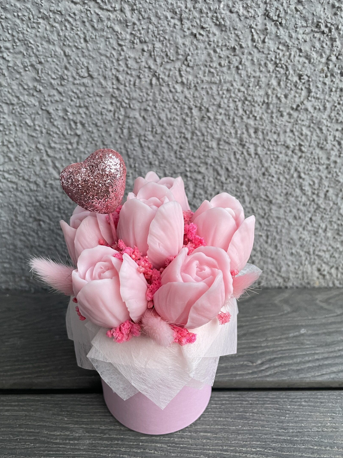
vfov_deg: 58.3
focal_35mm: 31
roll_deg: +4.2
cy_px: 247
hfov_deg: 45.3
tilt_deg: -35.8
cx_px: 148
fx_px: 410
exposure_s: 1/60
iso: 160
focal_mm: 4.2
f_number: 1.6
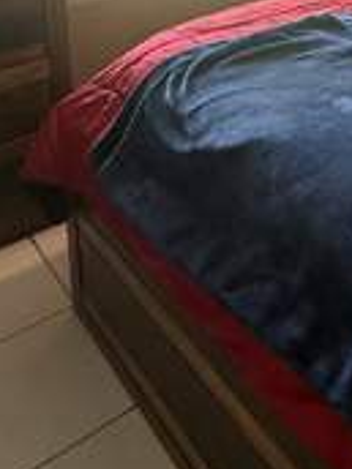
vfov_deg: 30.6
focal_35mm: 52
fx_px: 705
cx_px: 341
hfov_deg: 26.7
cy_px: -109
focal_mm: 2.22
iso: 200
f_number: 2.2
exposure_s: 1/99
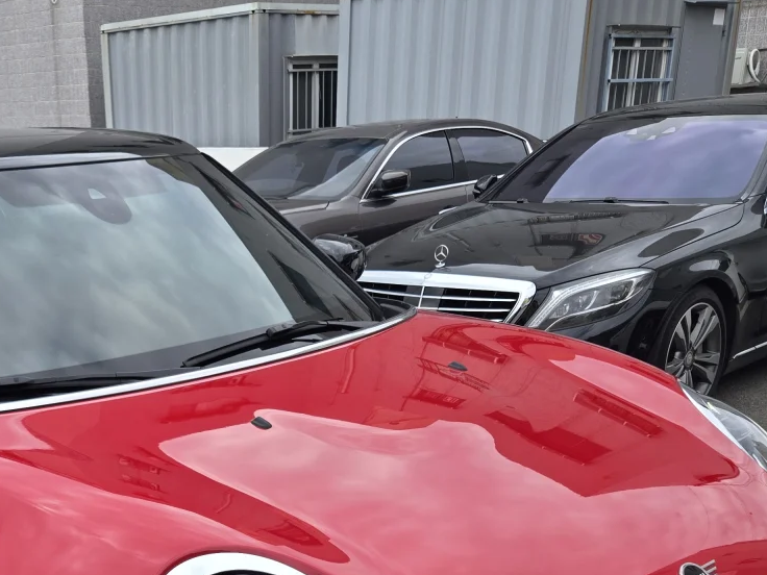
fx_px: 1108
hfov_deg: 37.1
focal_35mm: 50
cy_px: 532
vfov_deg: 27.9
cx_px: 180
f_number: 1.8
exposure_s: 1/1804
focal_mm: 5.4
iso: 80
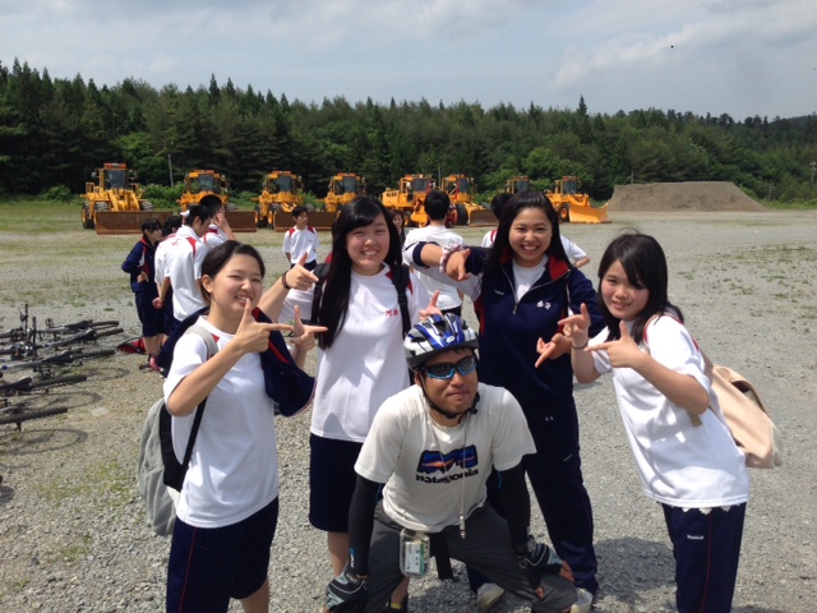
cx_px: 408
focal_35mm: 33
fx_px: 779
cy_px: 306
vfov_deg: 42.9
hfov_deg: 55.4
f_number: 2.4
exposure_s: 1/1808
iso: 50
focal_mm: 4.12
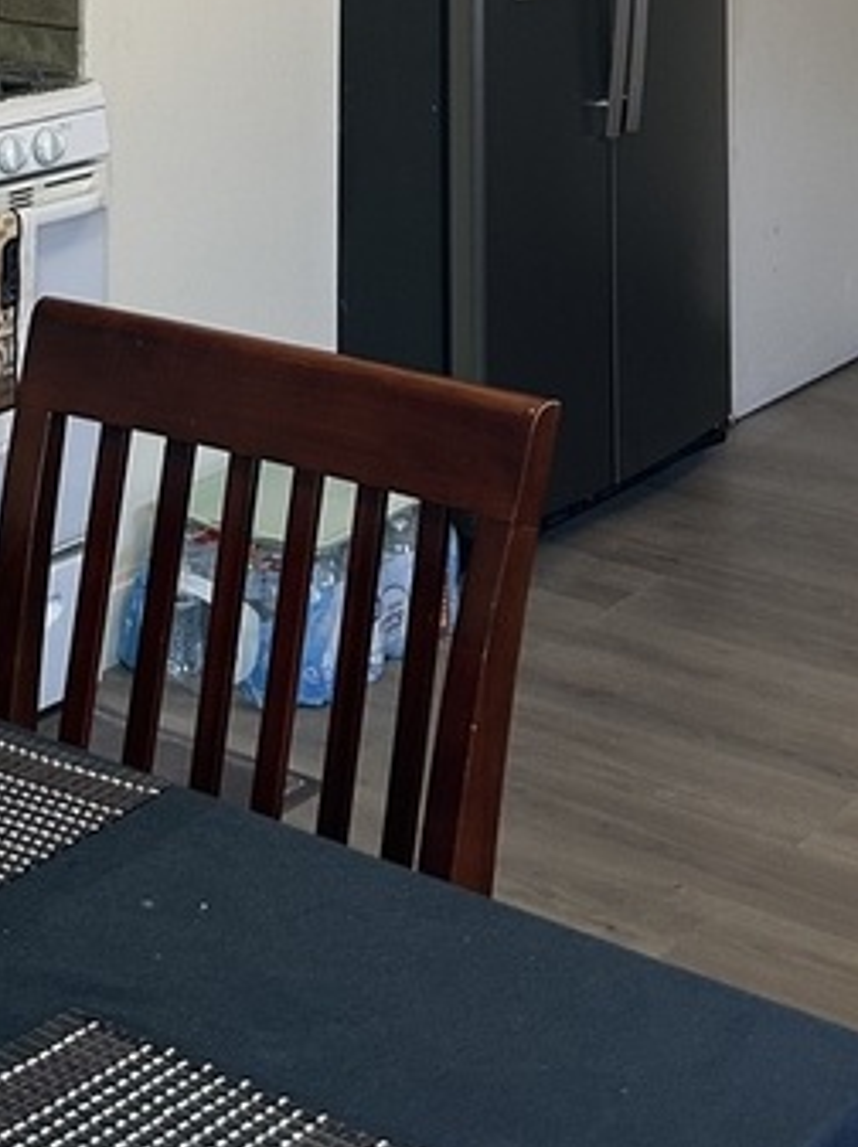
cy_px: -259
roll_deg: -1.4
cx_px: 228
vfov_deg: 23.1
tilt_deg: -1.4
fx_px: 2550
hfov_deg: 19.0
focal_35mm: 77
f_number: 1.78
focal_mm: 6.86
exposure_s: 1/60
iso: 160
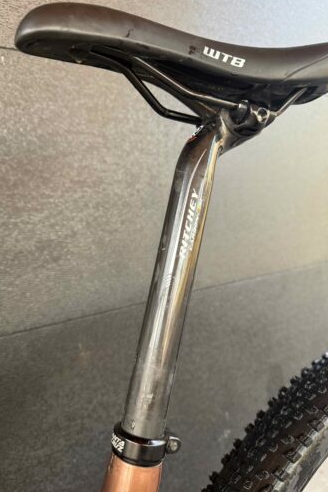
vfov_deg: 69.4
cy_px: 244
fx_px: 355
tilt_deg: -7.0
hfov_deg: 49.5
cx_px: 159
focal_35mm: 26
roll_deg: +3.9
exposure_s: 1/102
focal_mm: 6.76
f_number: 1.78
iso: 200
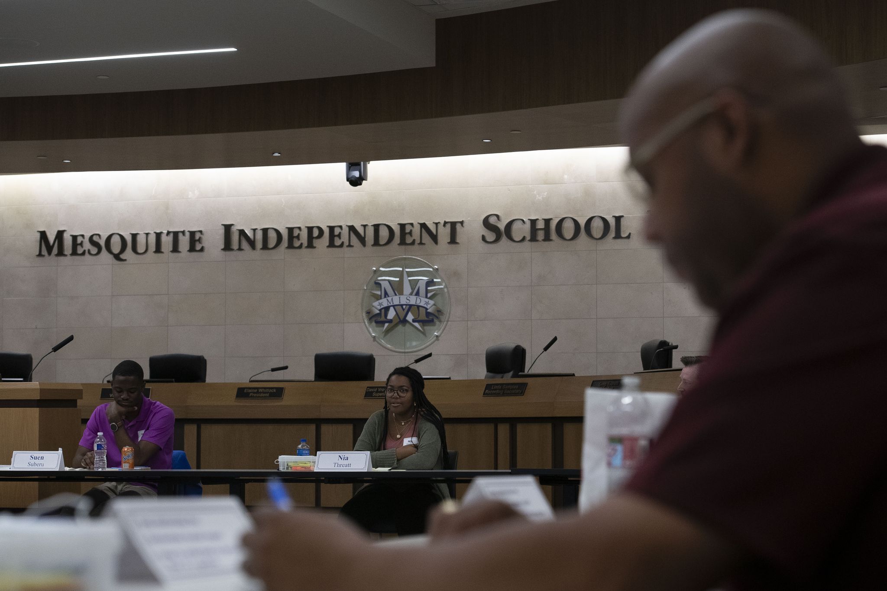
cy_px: 296
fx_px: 2084
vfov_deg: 16.1
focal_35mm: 85
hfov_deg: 24.0
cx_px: 444
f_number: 2.8
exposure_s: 1/250
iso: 1250
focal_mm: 80
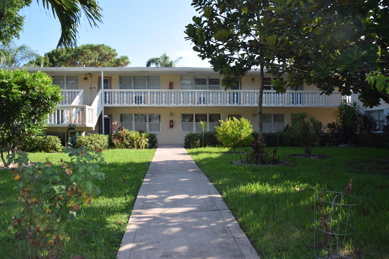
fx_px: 292
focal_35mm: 27
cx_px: 194
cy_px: 130
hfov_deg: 67.4
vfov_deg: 47.9
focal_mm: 18
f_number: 6.3
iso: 100
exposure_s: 1/160
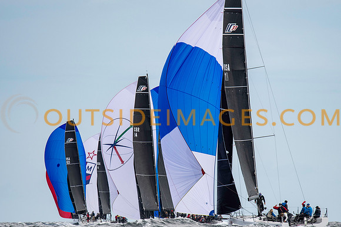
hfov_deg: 4.5
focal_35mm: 457
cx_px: 170
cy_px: 114
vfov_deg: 3.0
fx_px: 4334
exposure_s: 1/3200
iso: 320
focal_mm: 300
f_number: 5
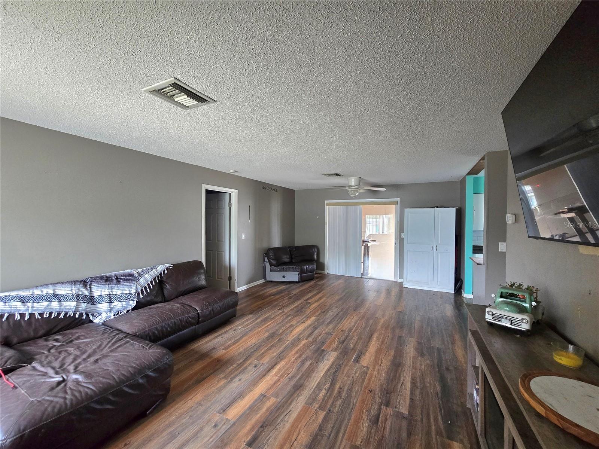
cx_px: 300
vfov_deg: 89.9
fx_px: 225
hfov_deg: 106.2
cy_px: 224
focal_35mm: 13
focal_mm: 2.2
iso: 400
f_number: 2.2
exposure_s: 1/60.2
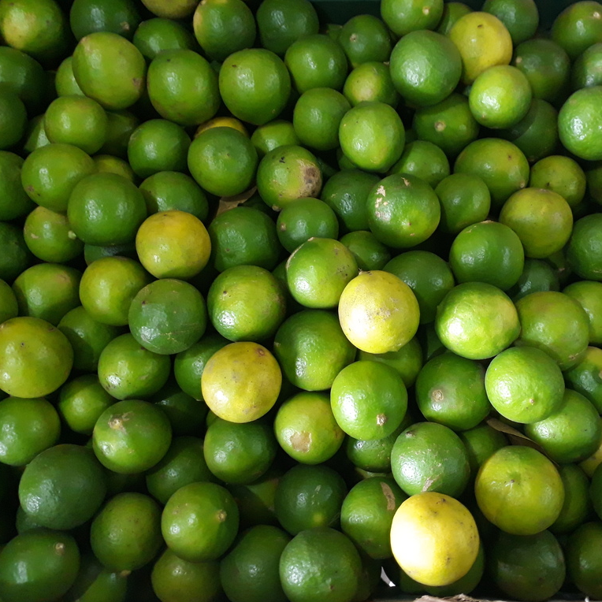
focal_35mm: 32
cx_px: 356
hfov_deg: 50.8
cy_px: 301
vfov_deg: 51.1
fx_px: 630
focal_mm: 3.6
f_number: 1.9
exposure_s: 1/15
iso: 320
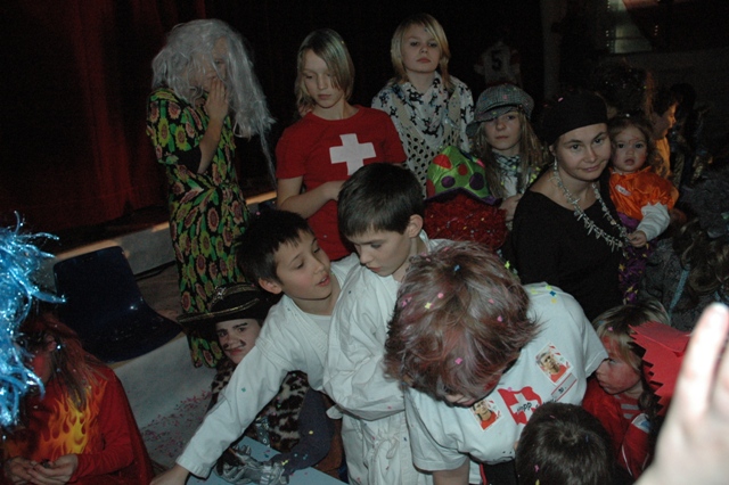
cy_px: 242
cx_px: 364
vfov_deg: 47.9
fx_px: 546
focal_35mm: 27
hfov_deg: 67.4
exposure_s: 1/60
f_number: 5
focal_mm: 18
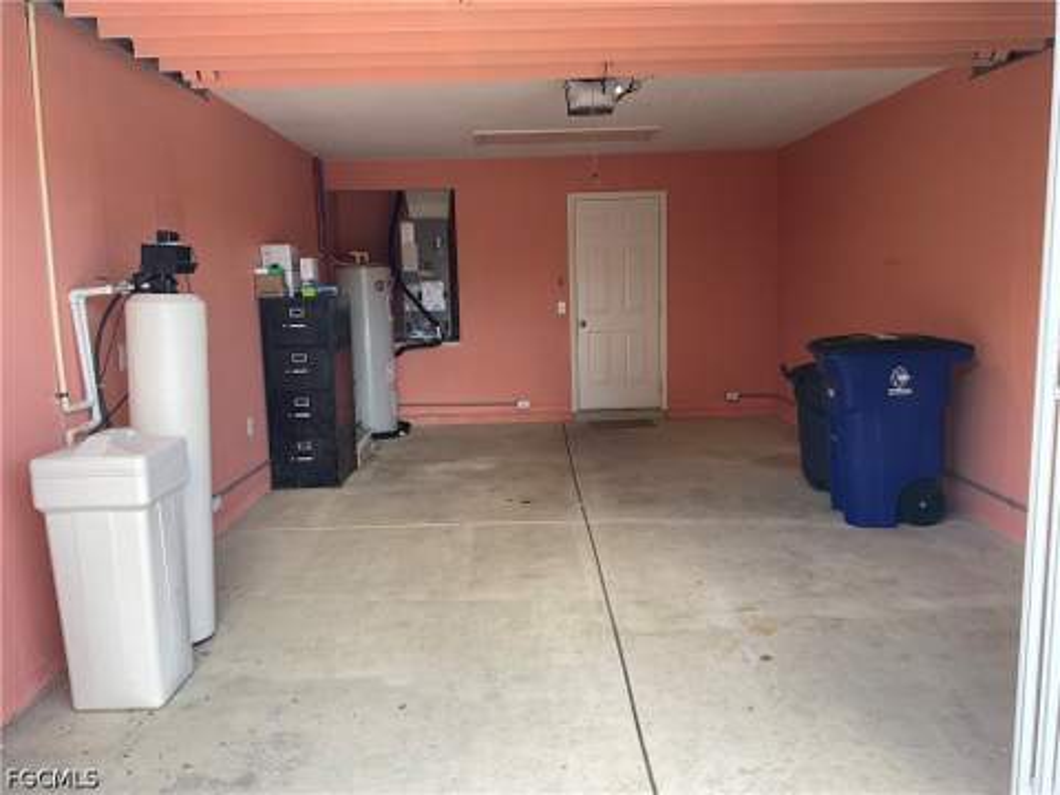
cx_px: 530
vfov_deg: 48.2
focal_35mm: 29
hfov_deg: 61.7
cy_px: 398
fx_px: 888
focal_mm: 3
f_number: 1.8
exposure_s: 1/122
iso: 40
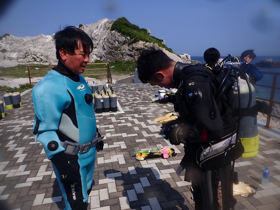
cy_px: 105
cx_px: 140
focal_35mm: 25
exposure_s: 1/400
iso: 100
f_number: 8
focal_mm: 4.5
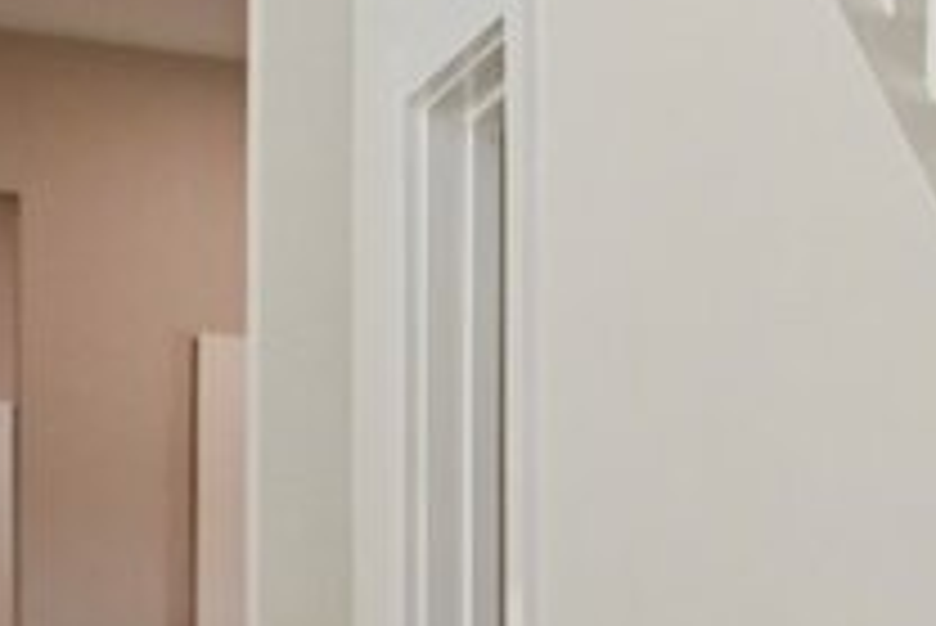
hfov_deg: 11.2
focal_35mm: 109
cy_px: 847
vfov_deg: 12.2
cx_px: 2835
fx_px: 2836
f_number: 8
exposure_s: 1/80
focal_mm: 14
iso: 500
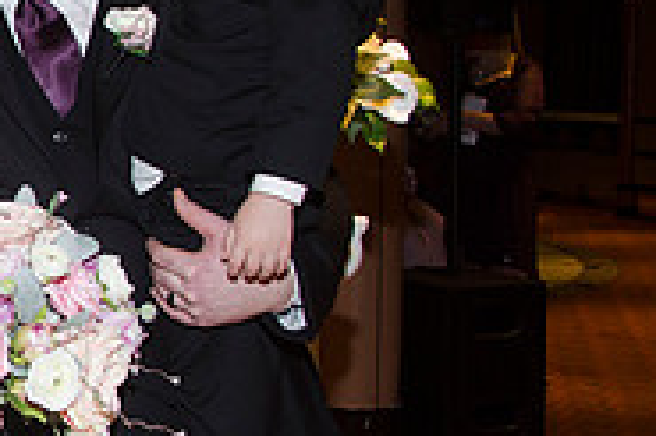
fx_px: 1711
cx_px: -312
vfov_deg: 14.5
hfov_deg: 19.2
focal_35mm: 94
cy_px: 213
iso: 400
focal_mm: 20
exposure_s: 1/60
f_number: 5.6
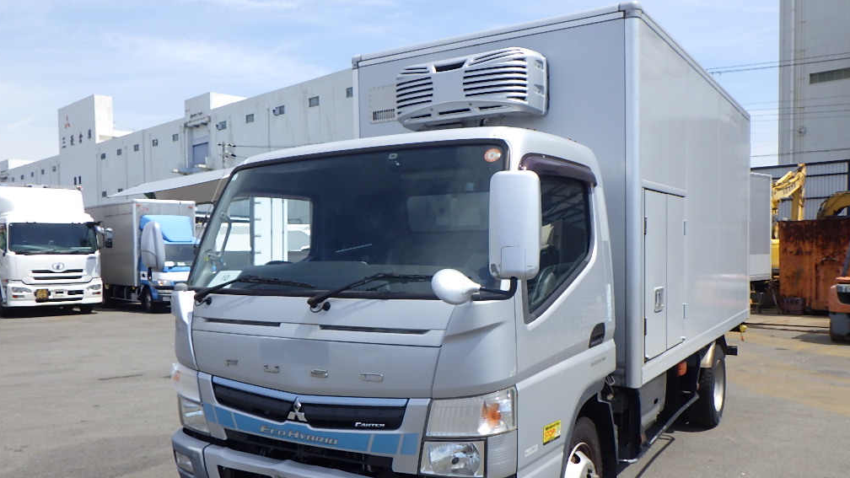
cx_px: 426
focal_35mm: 31
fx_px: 699
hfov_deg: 62.6
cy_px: 282
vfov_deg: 37.7
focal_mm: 5
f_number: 4.2
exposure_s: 1/640
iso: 125
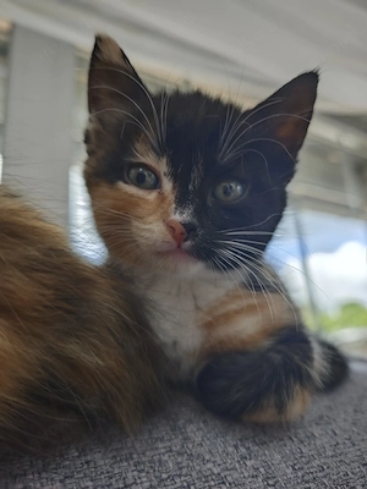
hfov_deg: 58.9
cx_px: 184
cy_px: 244
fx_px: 325
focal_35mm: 23
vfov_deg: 73.9
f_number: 1.6
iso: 320
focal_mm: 6.55
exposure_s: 1/101
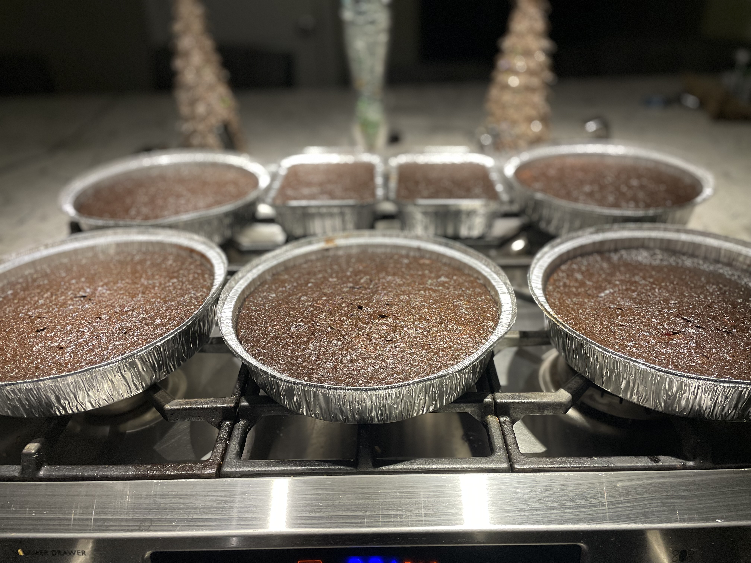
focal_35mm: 26
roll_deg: +2.7
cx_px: 376
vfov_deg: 53.1
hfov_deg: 67.3
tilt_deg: -30.0
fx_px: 564
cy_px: 282
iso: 250
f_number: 1.6
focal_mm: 4.2
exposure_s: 1/60
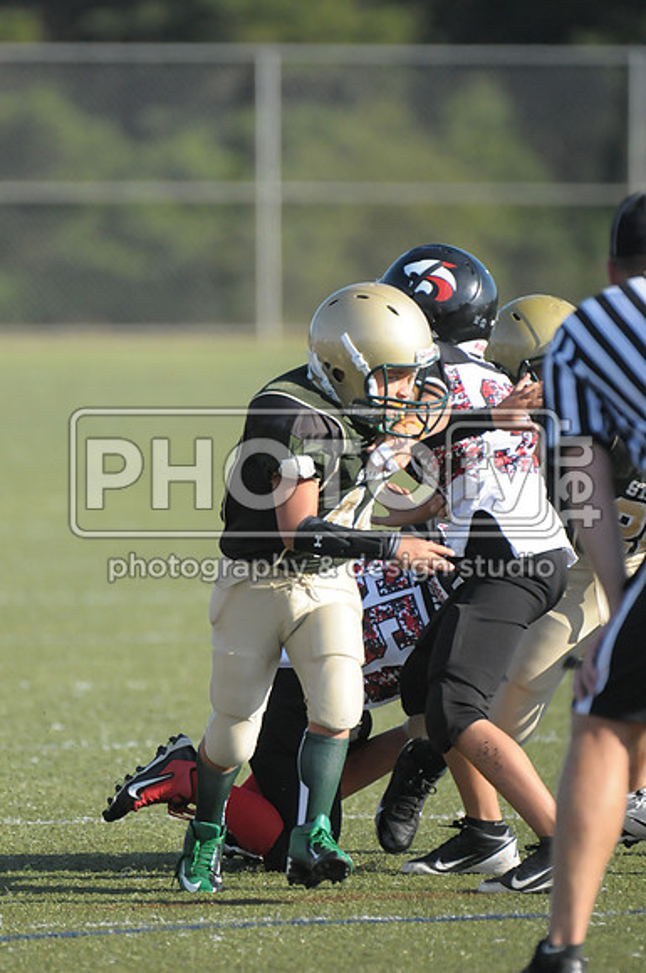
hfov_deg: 2.7
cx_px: 323
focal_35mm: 510
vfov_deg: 4.0
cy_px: 486
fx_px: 13768
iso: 1600
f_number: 4
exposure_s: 1/6400
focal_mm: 340
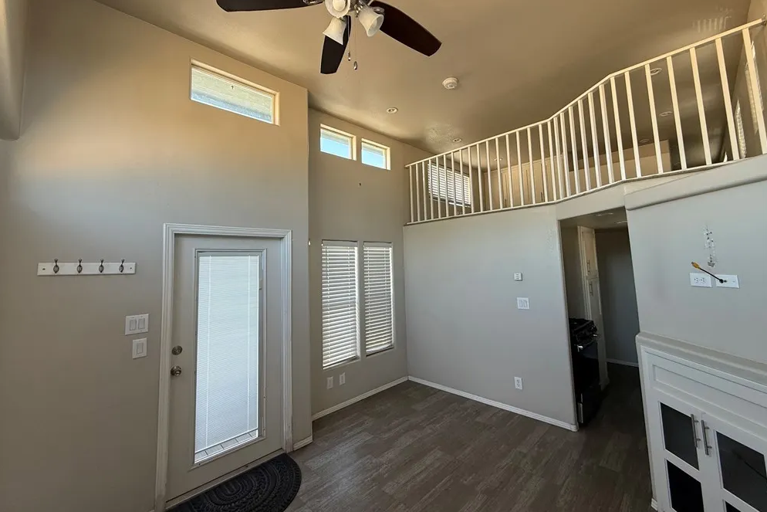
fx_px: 320
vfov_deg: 77.2
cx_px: 380
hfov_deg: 100.4
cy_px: 235
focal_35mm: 15
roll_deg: +1.7
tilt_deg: +4.9
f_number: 2.2
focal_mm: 2.22
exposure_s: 1/99
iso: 80
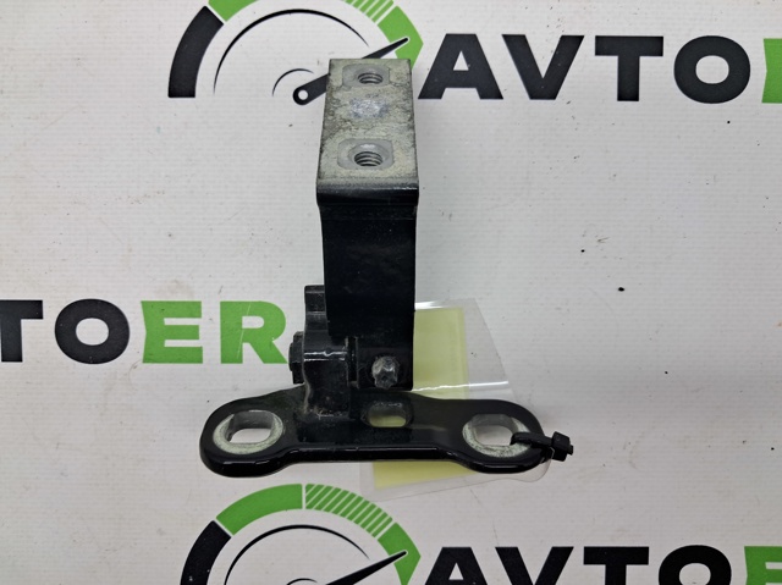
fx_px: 609
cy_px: 292
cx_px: 391
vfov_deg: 51.3
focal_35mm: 27
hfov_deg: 65.4
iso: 50
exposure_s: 1/100
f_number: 1.8
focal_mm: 4
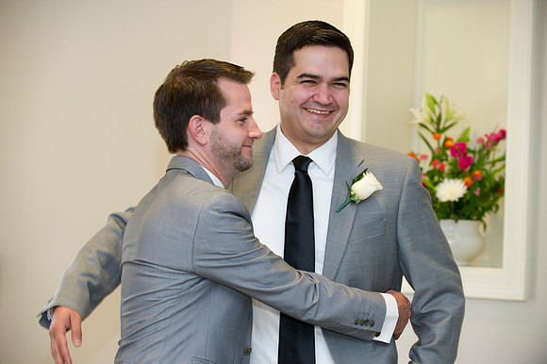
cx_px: 274
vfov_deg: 13.9
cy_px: 182
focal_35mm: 98
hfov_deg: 20.8
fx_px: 1488
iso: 800
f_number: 3.5
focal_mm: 98
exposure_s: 1/125
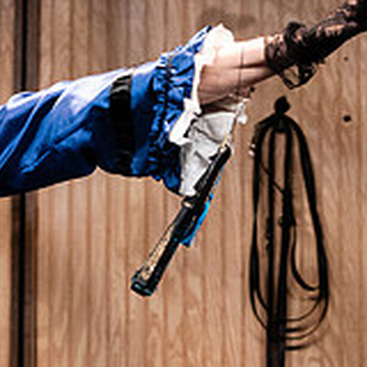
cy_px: 87
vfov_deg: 5.9
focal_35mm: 295
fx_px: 3538
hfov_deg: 5.9
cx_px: -134
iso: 4000
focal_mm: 73
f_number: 5.6
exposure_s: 1/400
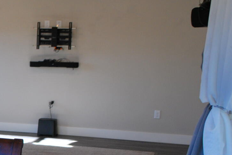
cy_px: 116
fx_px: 568
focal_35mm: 88
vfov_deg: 15.5
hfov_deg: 21.1
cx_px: -66
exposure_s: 1/80
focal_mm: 22
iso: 400
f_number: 4
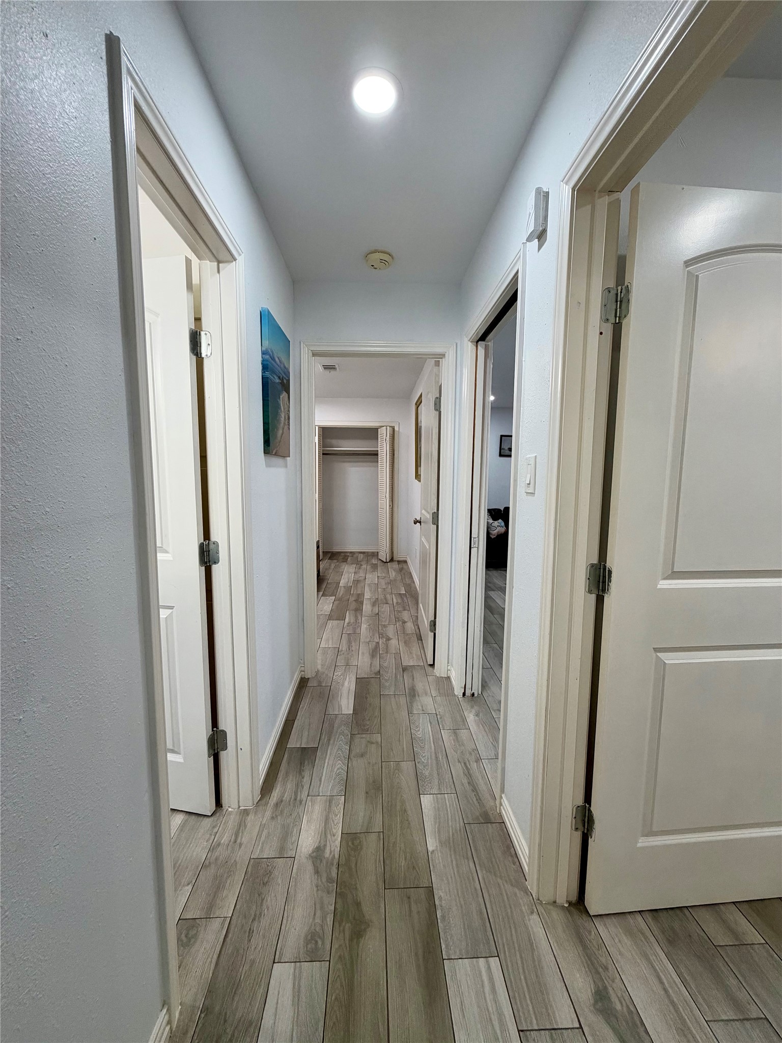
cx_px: 391
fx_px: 422
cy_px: 522
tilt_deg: -6.0
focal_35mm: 14
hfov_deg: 85.7
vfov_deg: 102.1
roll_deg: -0.7
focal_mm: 2.22
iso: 160
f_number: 2.2
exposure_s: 1/120
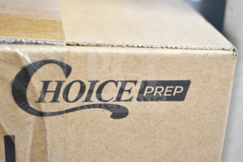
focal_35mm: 72
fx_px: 486
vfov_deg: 18.9
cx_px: 122
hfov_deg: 28.1
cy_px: 81
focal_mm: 48
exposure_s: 1/80
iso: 12800
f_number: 5.3
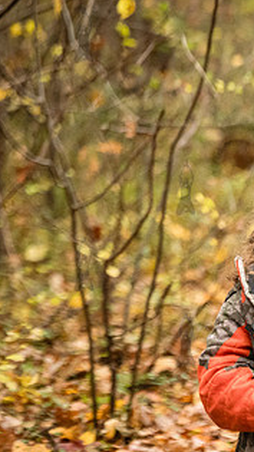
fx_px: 2564
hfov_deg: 5.6
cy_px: 248
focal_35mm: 214
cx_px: 322
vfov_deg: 10.1
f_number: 3.5
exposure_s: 1/250
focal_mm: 96
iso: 6400
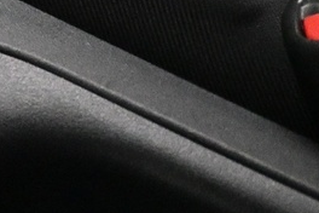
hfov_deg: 10.1
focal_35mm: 147
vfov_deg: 8.7
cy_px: -253
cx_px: -651
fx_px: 1302
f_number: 3.5
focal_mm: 16
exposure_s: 1/25
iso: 4000
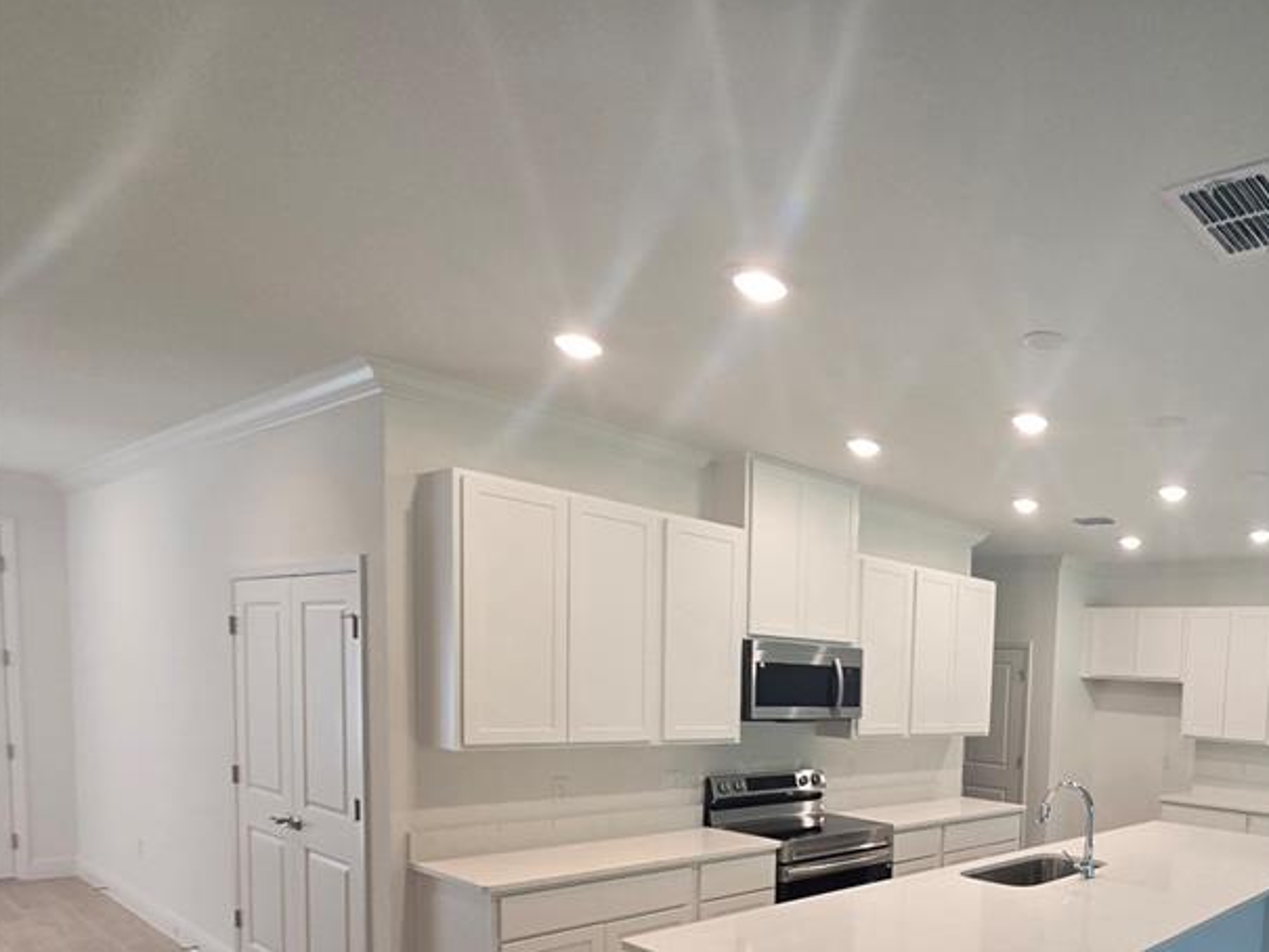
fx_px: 807
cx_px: 1061
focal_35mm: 22
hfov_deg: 67.2
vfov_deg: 56.9
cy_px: 753
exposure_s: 1/60.2
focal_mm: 2.2
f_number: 2.2
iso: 80
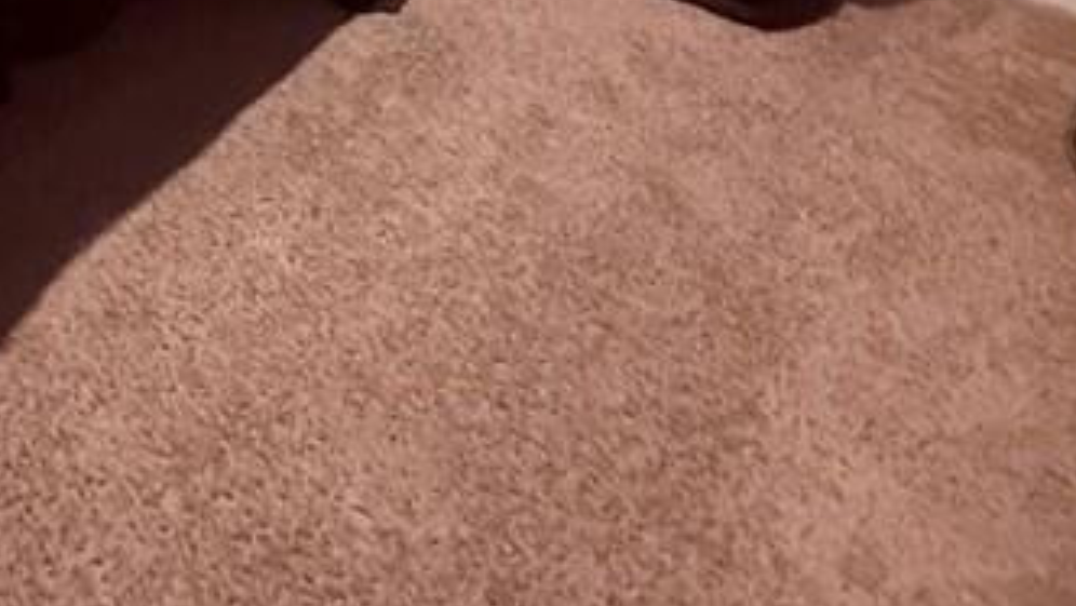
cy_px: -622
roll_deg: +1.5
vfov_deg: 17.6
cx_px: 75
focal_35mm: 47
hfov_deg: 39.9
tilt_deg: -7.3
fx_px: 1341
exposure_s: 1/60
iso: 800
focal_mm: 2.22
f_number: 2.2
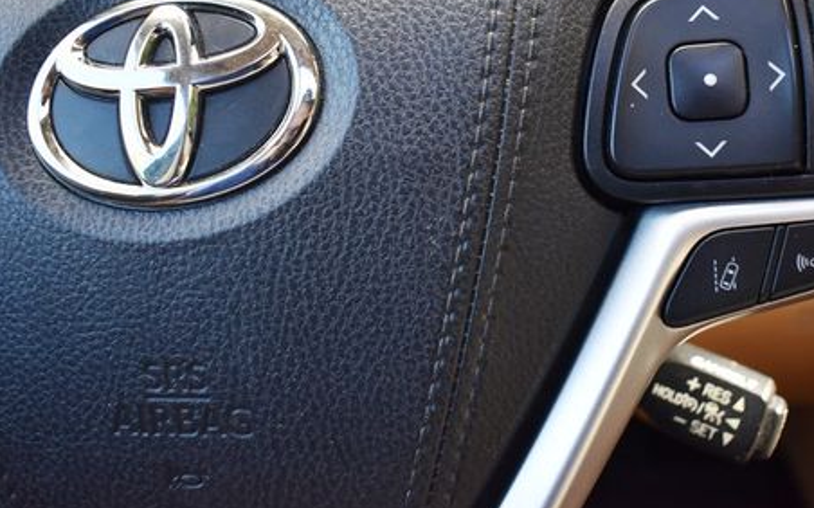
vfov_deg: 32.4
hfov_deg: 50.1
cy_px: 154
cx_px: 486
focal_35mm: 39
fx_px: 865
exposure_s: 1/250
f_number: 3.5
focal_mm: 18
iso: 720
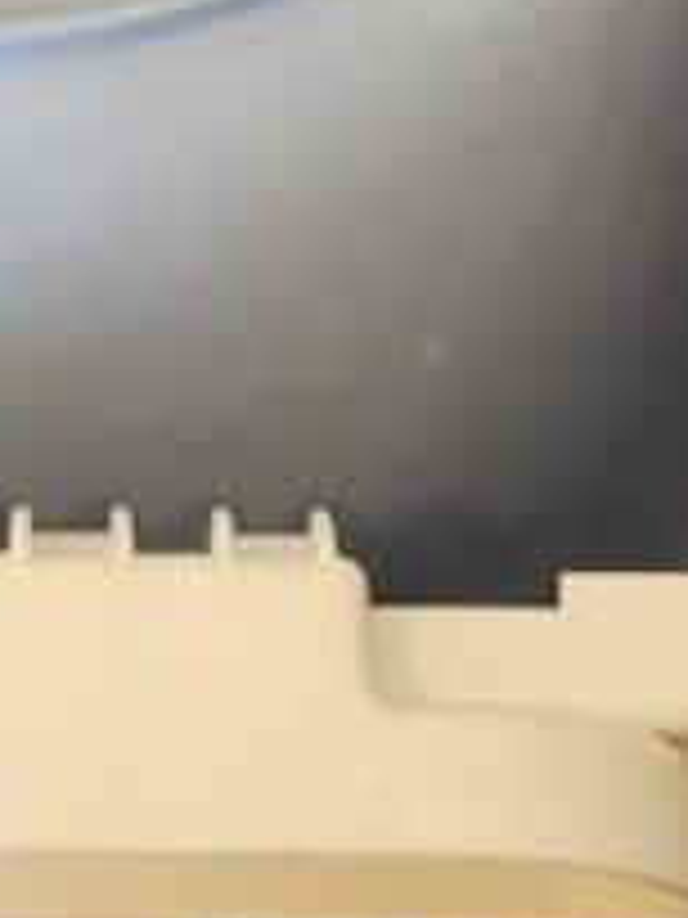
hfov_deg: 9.8
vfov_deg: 12.2
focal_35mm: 150
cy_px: -700
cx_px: 13
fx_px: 3975
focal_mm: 5.4
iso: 320
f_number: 1.8
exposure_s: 1/100
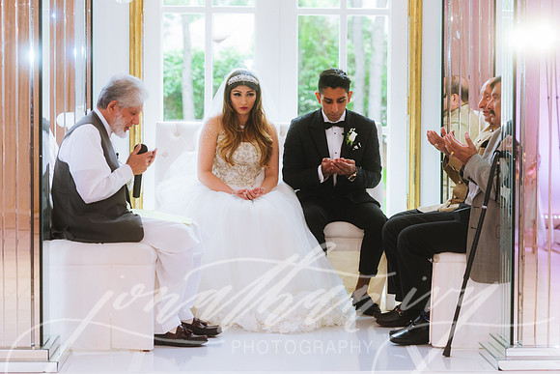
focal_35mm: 91
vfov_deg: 15.1
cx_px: 309
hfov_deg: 22.5
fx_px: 1409
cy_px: 182
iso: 1600
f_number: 2.8
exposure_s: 1/160
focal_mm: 82
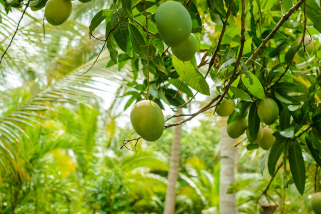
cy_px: 107
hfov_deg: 39.6
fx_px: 445
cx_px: 160
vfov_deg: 26.9
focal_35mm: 50
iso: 640
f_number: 4.5
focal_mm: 50
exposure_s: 1/250
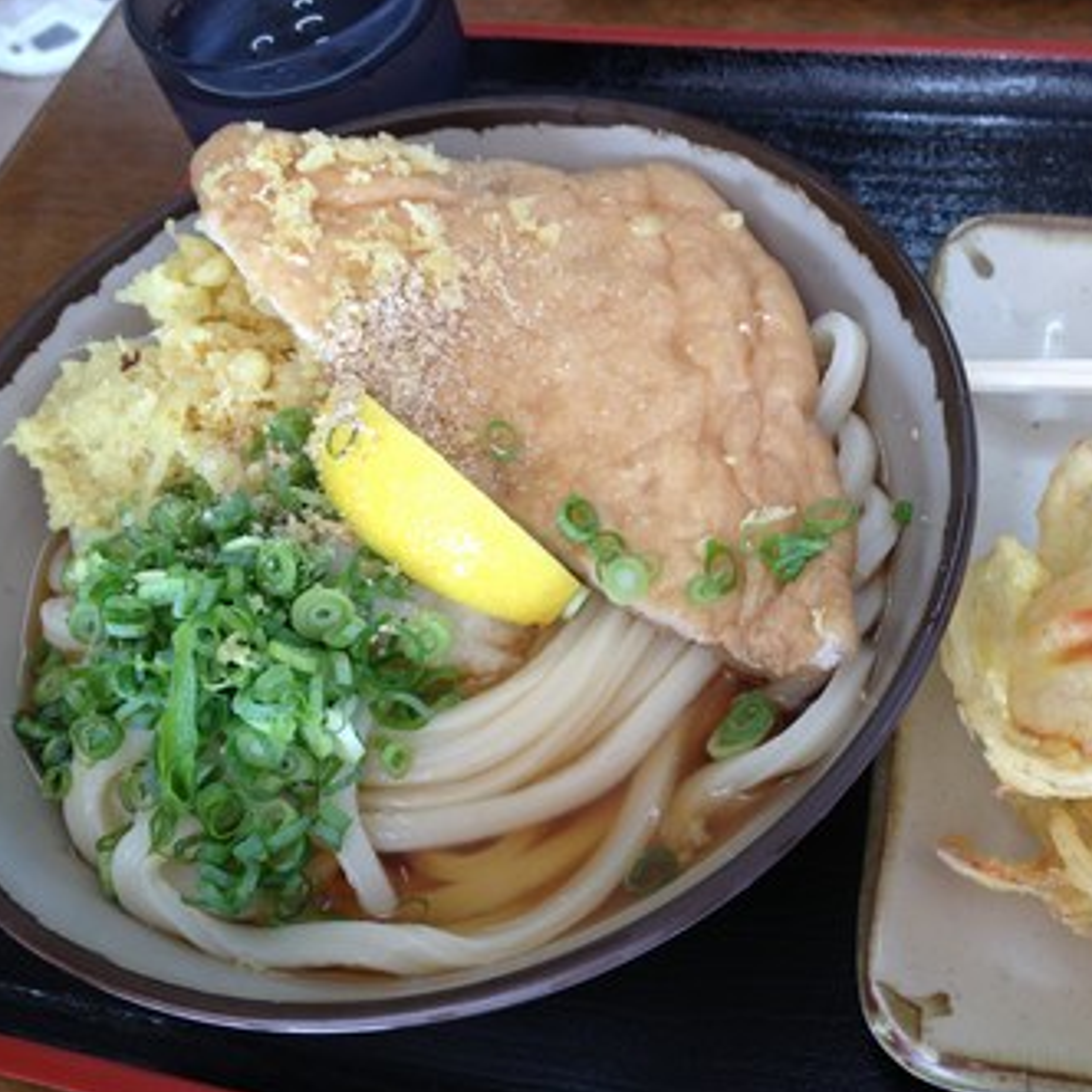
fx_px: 1499
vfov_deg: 40.0
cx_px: 704
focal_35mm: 42
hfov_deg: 39.7
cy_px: 549
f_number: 2.4
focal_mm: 4.28
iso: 64
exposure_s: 1/60
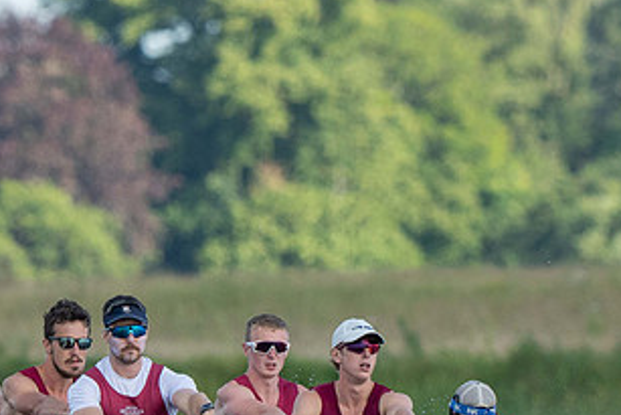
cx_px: 65
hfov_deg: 1.3
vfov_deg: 0.9
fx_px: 26973
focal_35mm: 1563
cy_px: 433
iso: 500
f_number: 5.6
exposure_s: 1/1250
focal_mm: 400
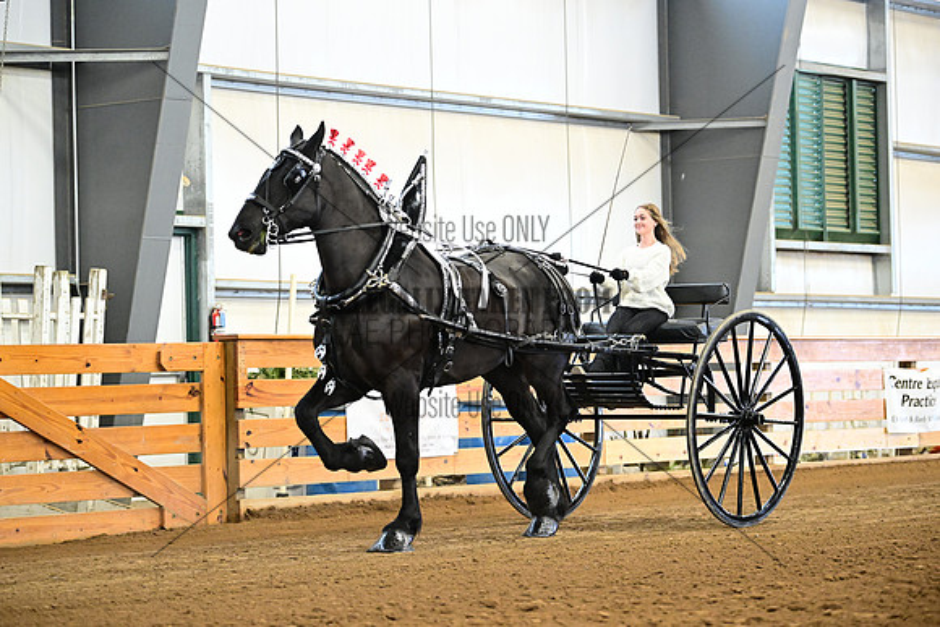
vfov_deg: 13.4
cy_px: 314
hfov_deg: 20.0
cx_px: 470
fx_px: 2664
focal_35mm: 102
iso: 8000
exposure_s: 1/404
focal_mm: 102
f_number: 3.2
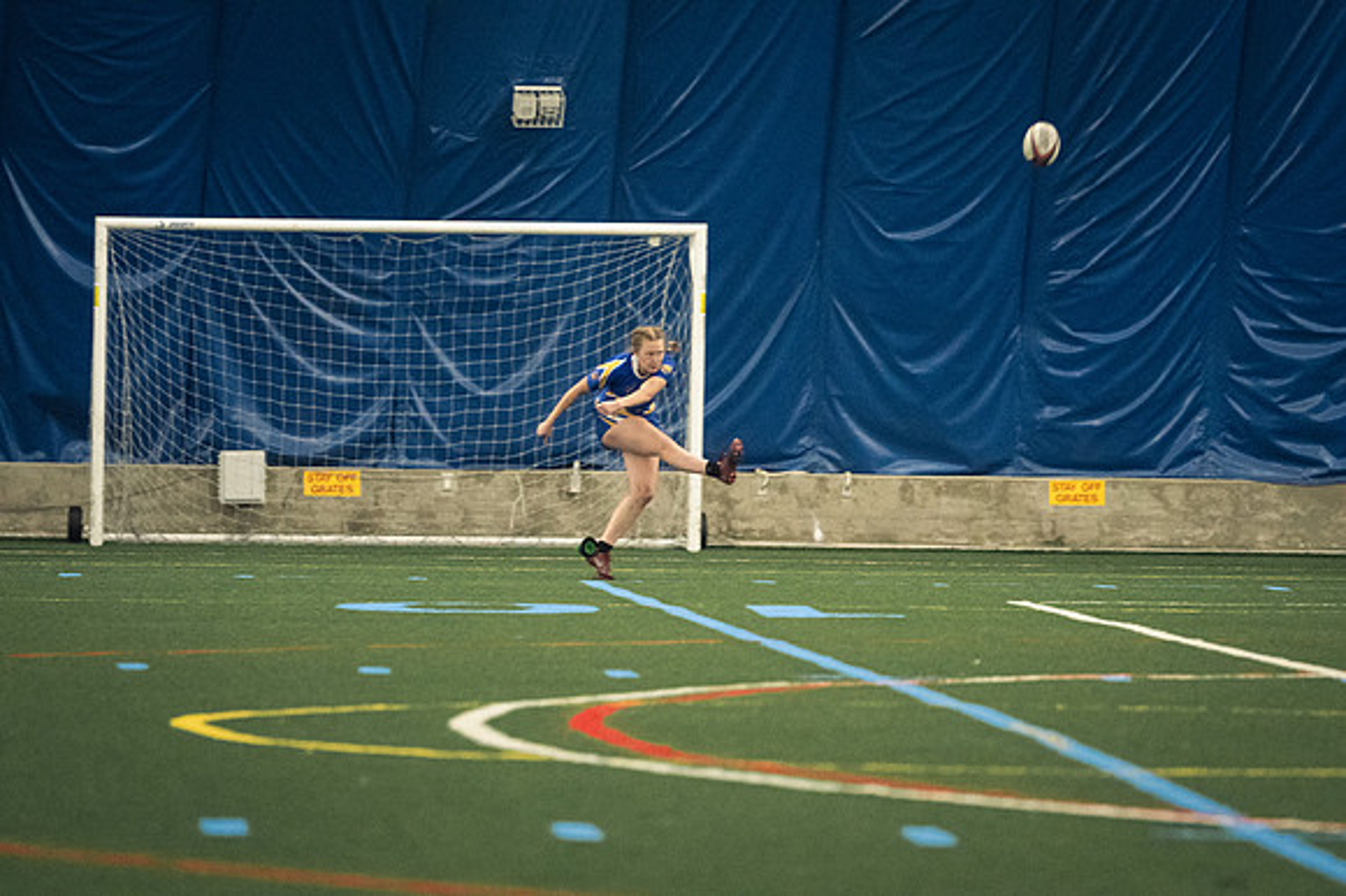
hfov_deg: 6.9
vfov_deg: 4.6
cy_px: 448
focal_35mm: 300
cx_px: 673
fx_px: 11210
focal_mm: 200
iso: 10000
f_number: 2.8
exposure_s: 1/500
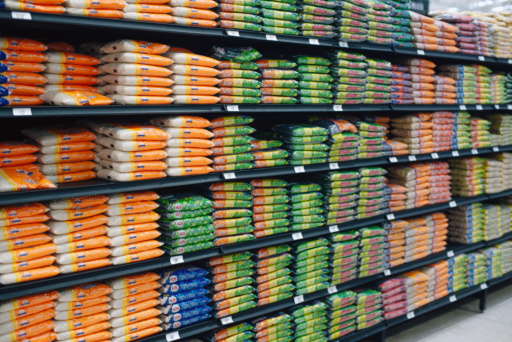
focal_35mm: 50
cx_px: 256
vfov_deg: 27.0
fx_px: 711
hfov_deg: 39.6
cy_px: 171
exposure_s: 1/125
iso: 200
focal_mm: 50
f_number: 3.5
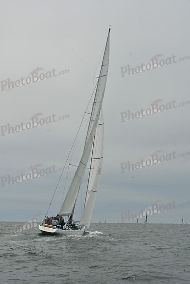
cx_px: 95
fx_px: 554
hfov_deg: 19.5
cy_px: 142
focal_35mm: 70
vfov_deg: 28.8
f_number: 13
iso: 320
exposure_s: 1/1000
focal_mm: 70
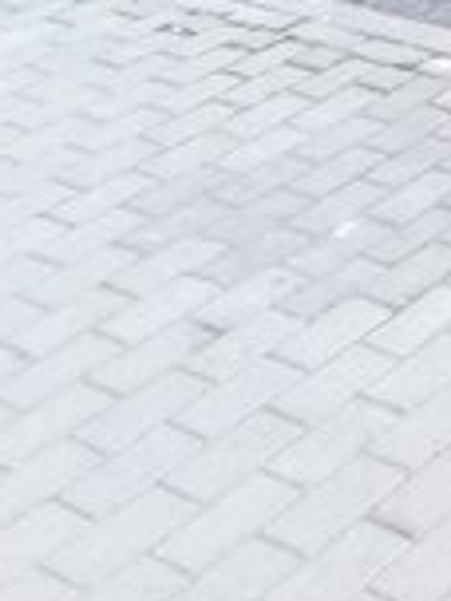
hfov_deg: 14.0
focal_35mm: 101
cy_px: -261
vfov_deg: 17.7
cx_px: 621
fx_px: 1755
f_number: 2.2
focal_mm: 3.3
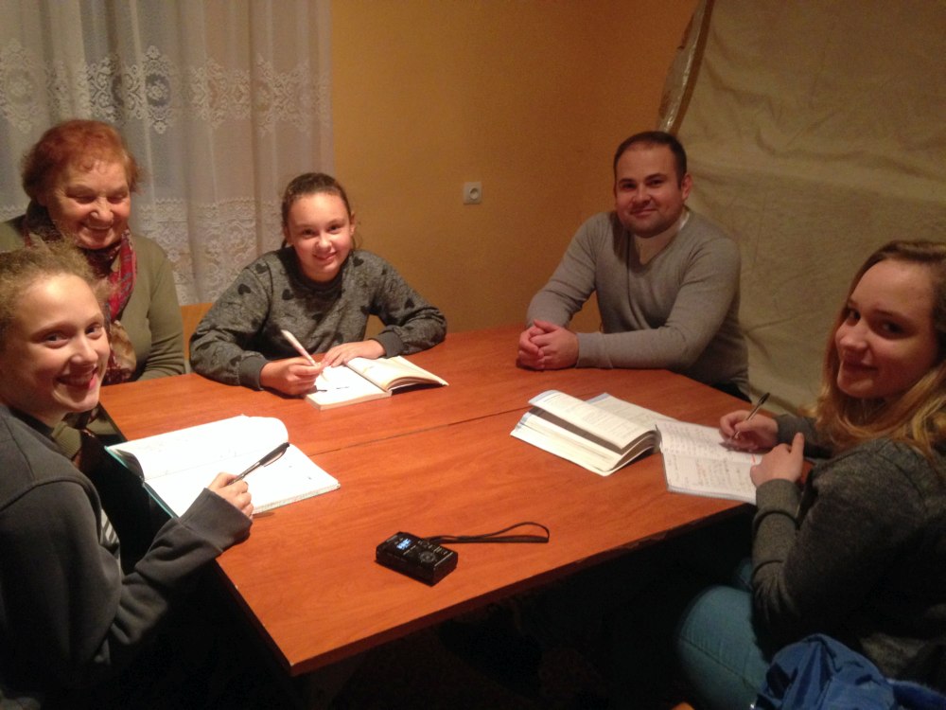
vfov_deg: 42.9
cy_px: 355
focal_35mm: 33
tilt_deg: -18.4
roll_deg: -3.2
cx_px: 473
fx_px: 902
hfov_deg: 55.4
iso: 400
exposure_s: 1/17
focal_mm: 4.12
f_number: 2.4
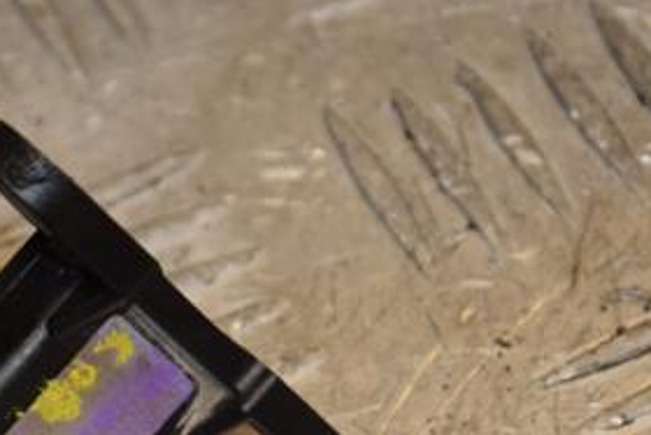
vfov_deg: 4.8
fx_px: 5229
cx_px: 33
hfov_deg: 7.1
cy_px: 419
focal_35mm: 289
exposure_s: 1/200
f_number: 8
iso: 800
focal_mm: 90
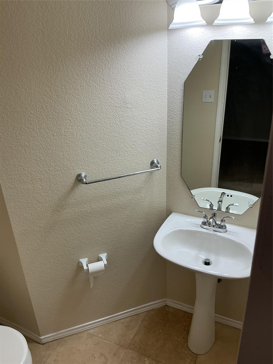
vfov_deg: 61.7
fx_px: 305
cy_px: 182
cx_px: 136
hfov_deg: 48.2
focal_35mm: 29
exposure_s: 1/60
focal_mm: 3
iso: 40
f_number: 1.8
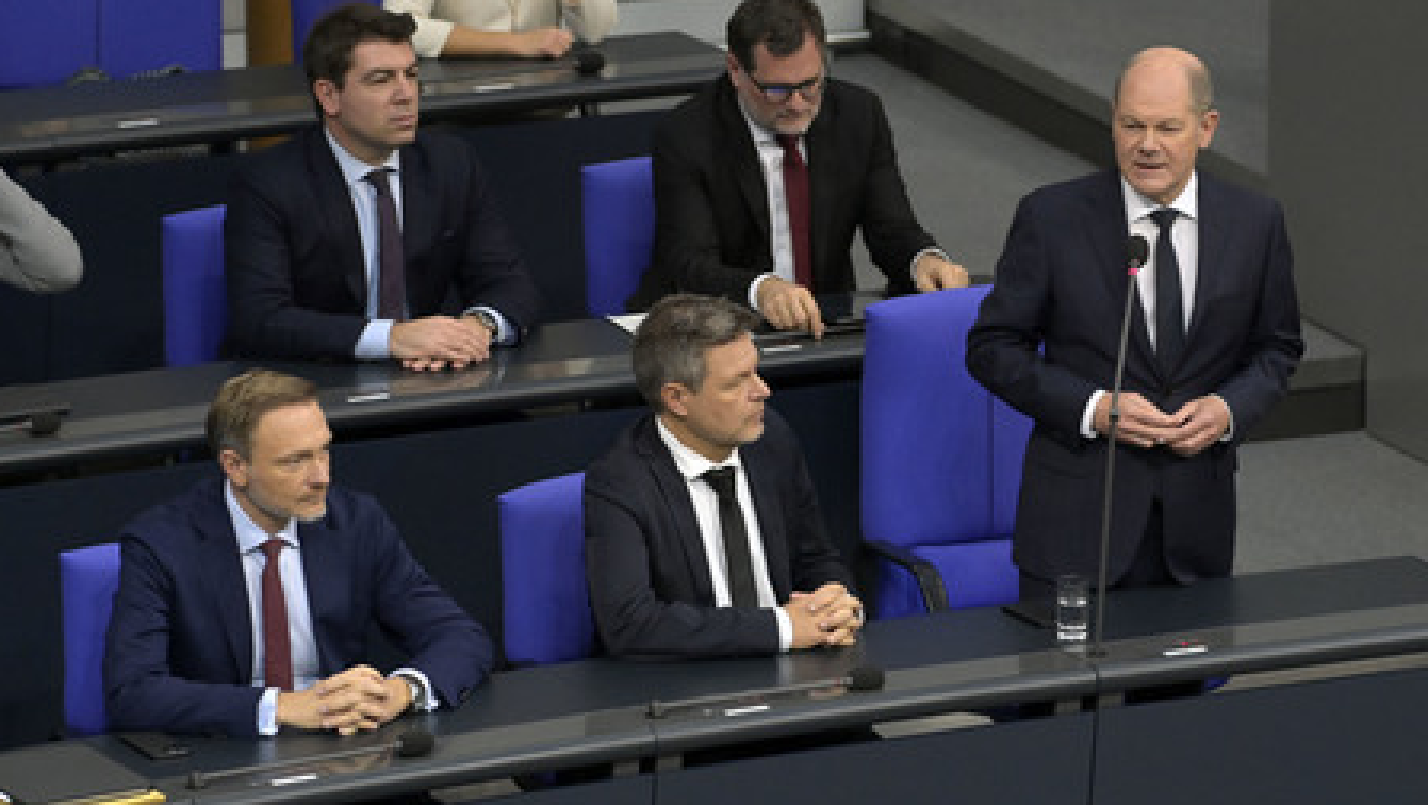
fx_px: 7994
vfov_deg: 5.8
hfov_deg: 10.2
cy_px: 371
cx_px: 717
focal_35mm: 211
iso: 10000
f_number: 5.6
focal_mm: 200
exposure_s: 1/320
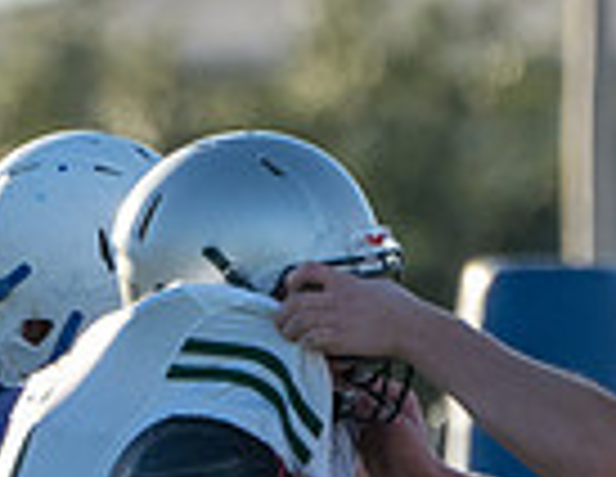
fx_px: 57474
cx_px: -97
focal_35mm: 3193
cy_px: 681
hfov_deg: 0.6
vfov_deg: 0.5
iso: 500
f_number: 5.6
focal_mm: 400
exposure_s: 1/1250
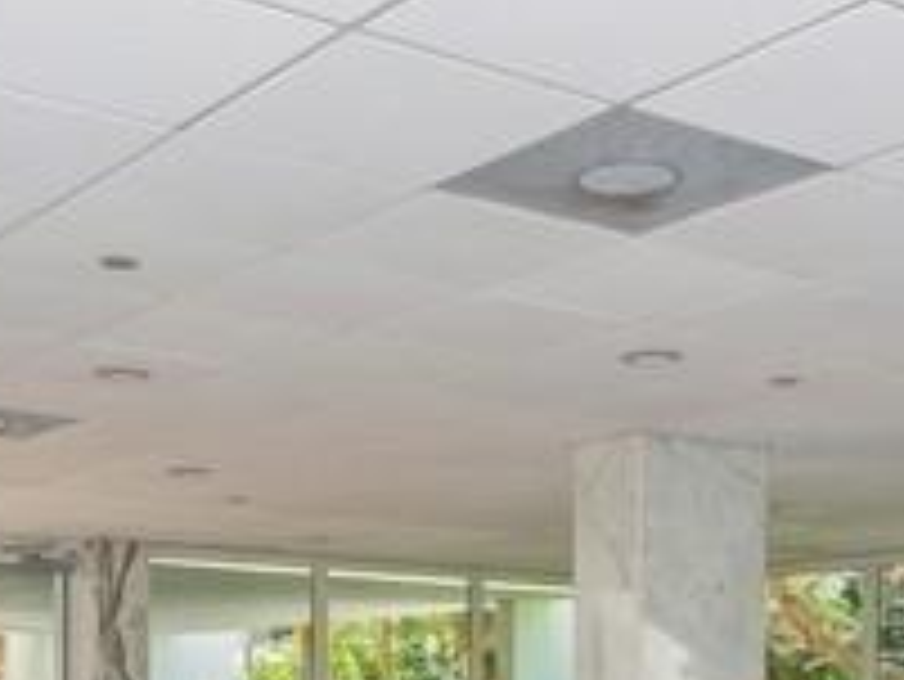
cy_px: 790
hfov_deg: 29.8
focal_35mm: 65
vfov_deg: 21.2
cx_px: 436
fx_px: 1698
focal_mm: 17
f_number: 8
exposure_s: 1/80
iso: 200
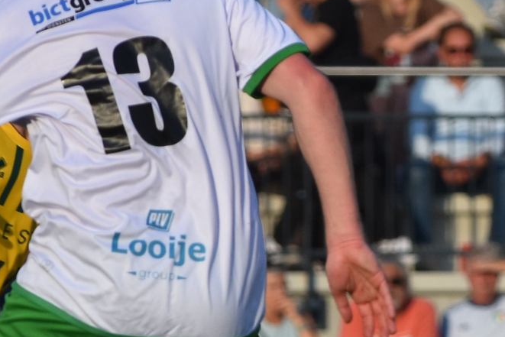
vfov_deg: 1.8
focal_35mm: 784
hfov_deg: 2.6
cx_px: 635
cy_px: 303
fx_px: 10999
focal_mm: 180
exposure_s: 1/1000
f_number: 4.5
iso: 180
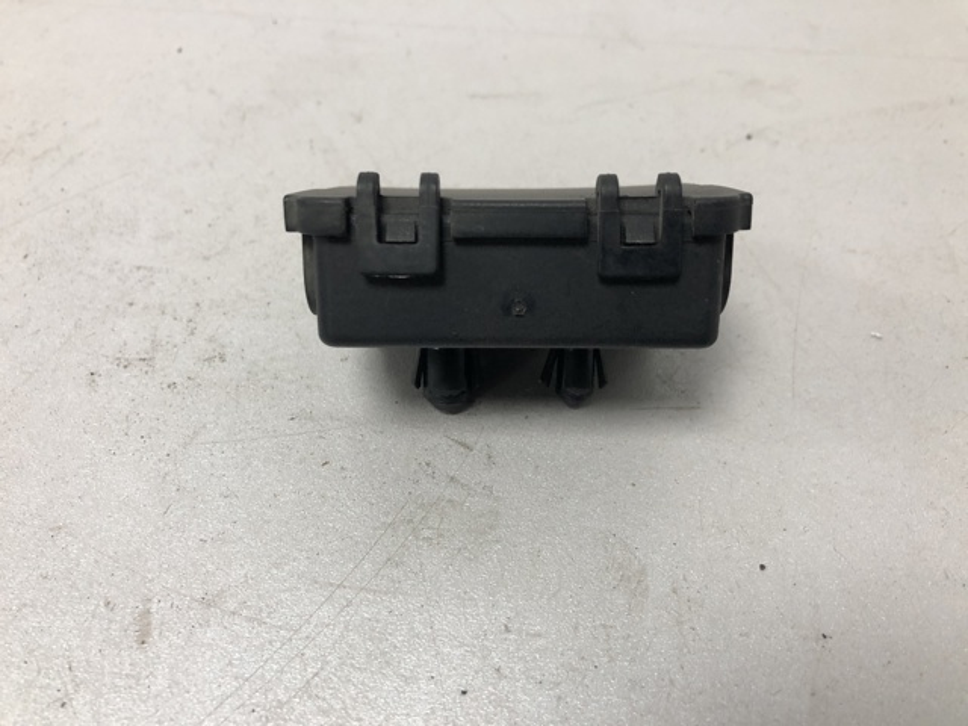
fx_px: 783
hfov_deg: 63.4
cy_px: 363
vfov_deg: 49.7
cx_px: 484
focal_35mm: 28
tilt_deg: -46.4
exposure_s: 1/33
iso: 40
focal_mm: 4
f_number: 1.8
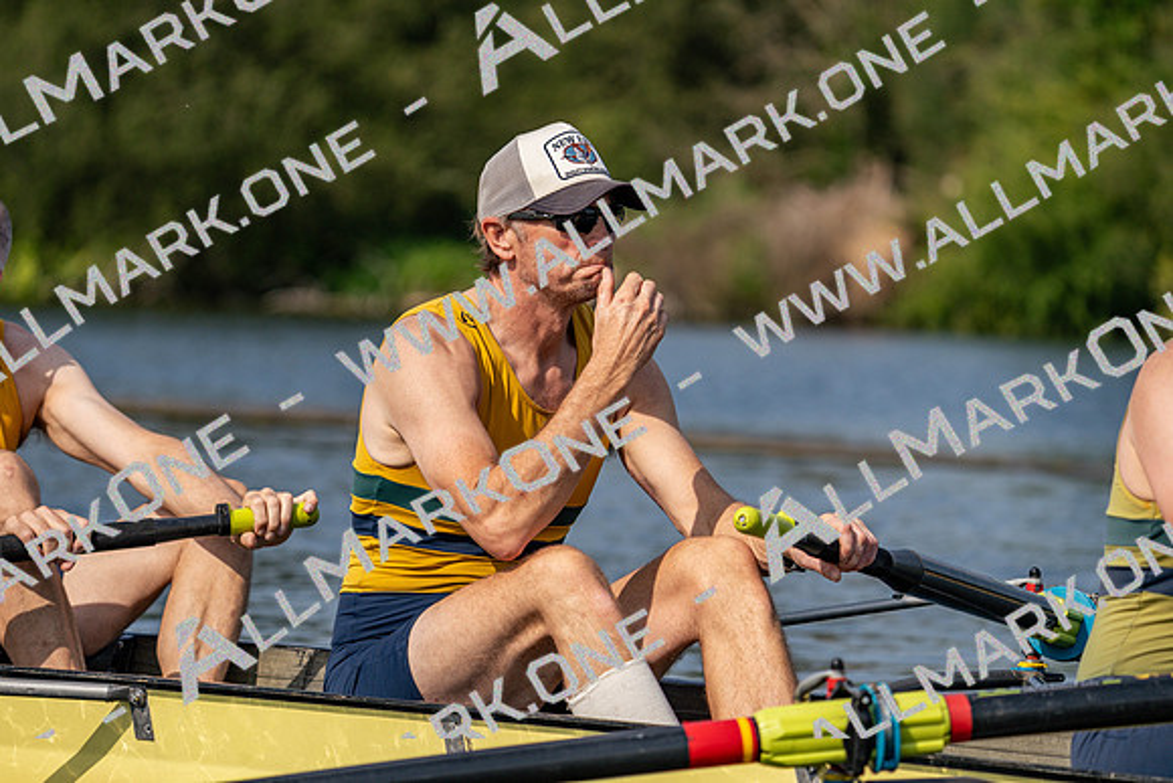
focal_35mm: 250
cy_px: 392
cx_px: 586
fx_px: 8147
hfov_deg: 8.2
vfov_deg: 5.5
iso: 200
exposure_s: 1/1600
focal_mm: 250
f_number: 5.6
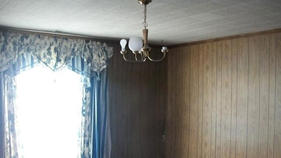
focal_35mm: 40
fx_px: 298
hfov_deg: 50.5
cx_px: 141
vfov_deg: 29.5
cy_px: 106
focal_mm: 6
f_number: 2.7
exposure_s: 1/30
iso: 240
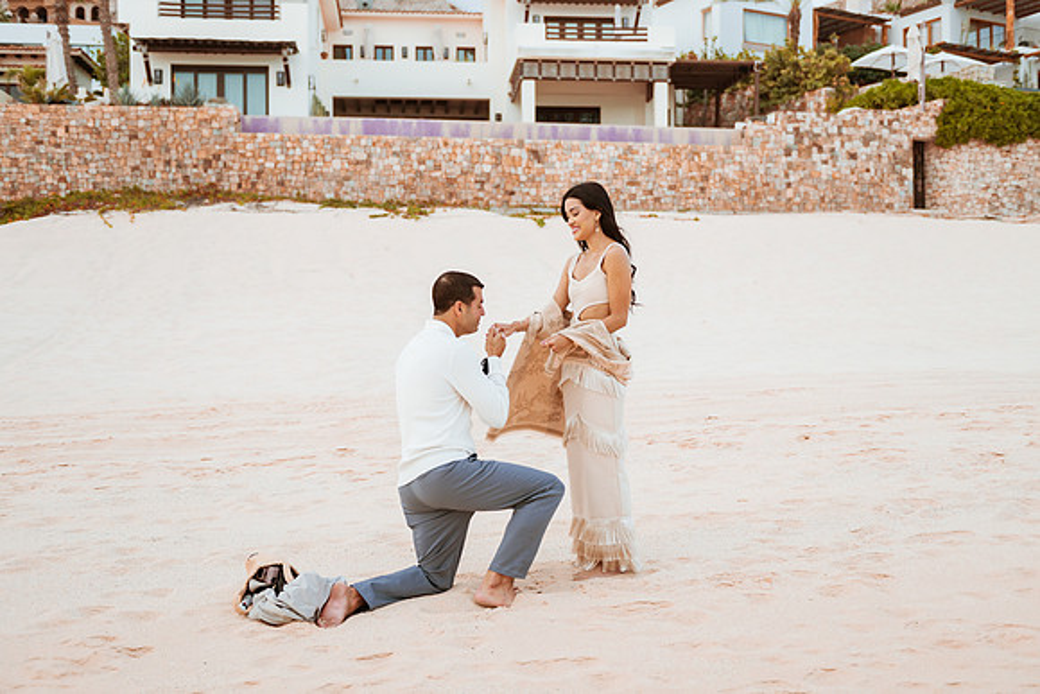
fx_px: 1180
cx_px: 520
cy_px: 347
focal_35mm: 41
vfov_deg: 32.8
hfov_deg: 47.6
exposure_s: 1/4000
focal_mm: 38
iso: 250
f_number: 2.8
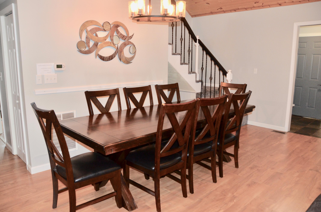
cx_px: 160
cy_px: 106
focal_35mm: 27
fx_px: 240
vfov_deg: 47.7
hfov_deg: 67.5
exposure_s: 1/60
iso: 800
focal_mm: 18
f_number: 3.5
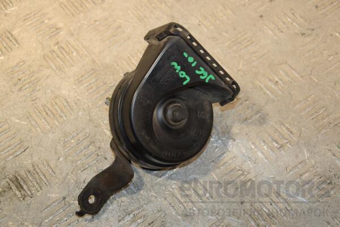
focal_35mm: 78
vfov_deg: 17.5
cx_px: 170
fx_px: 737
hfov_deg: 26.0
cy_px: 114
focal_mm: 52
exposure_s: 1/200
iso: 800
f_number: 5.6
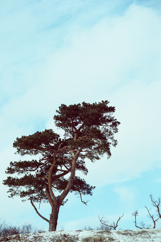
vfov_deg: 15.8
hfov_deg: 10.5
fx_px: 872
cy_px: 121
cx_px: 80
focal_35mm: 130
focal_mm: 130
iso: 200
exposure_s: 1/1000
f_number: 5.6
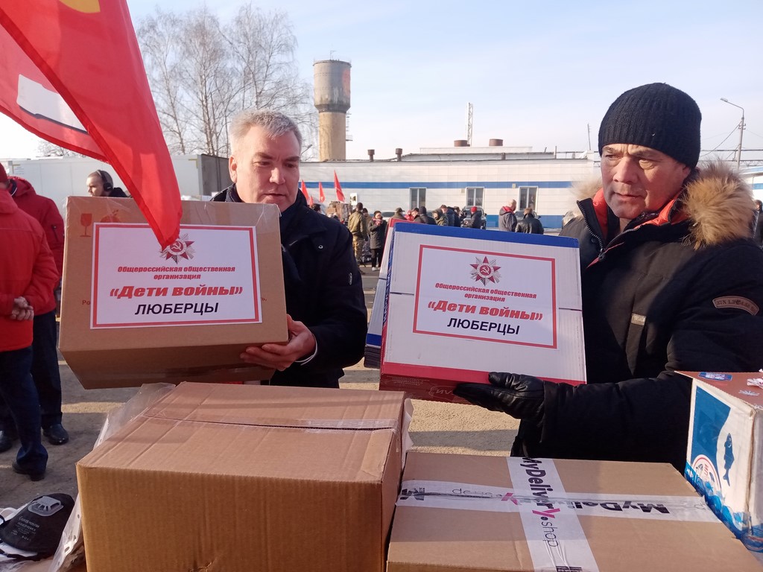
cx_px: 382
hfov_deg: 67.3
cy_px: 286
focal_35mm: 26
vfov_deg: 53.1
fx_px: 573
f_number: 1.8
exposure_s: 1/838
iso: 100
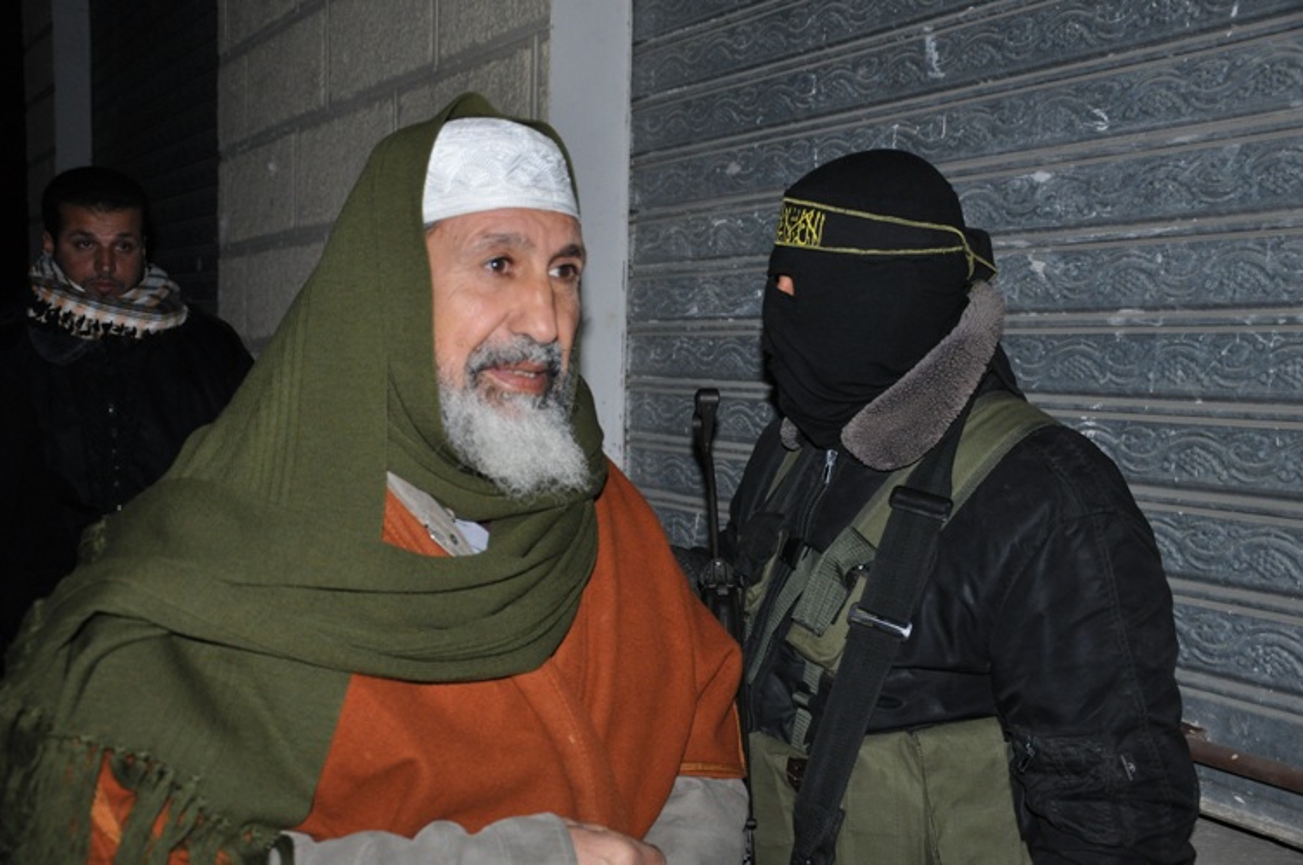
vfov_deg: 34.1
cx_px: 652
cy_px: 432
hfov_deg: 49.6
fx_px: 1410
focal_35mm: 39
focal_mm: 26
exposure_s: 1/60
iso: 800
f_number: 4
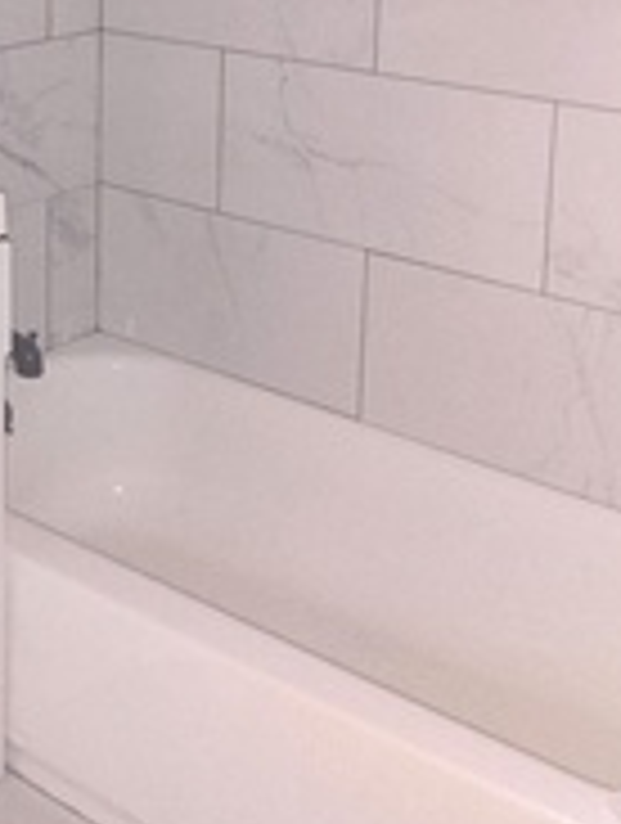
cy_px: 54
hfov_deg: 22.4
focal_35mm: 63
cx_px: -9
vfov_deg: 29.2
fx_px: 1502
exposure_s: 1/30
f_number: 1.8
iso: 1428
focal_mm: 5.56
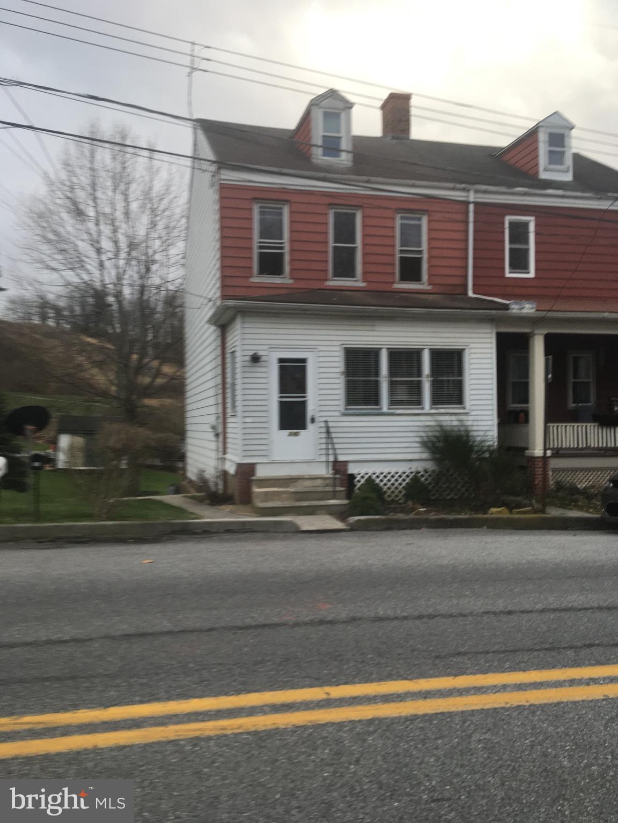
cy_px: 412
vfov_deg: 61.7
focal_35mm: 29
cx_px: 309
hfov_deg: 48.2
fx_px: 690
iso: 32
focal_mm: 4.15
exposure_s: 1/120
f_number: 2.2
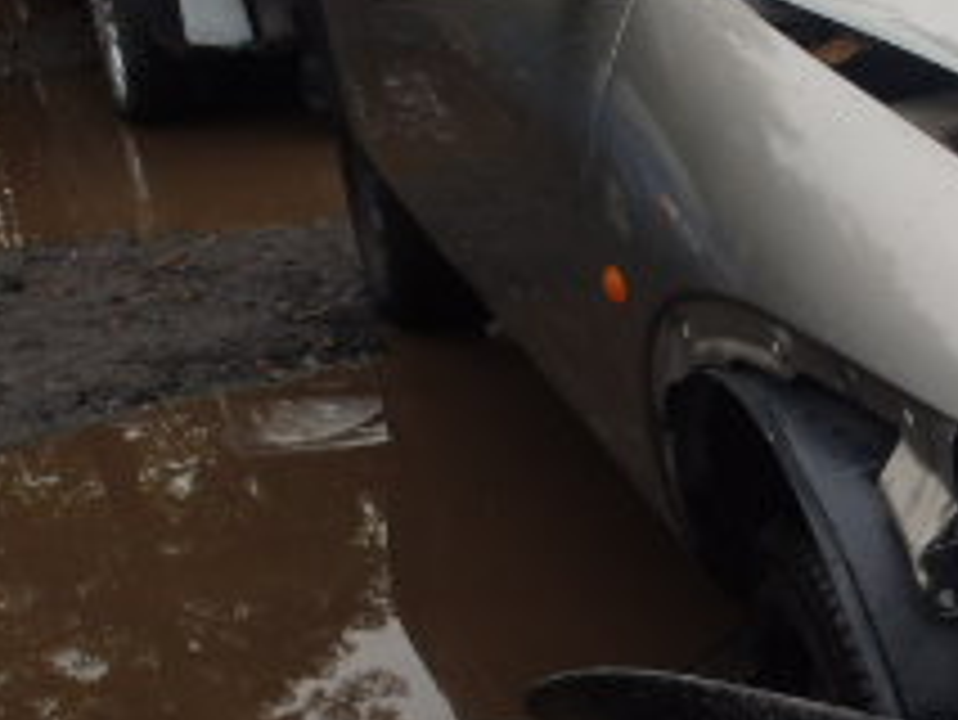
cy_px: 374
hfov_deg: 21.4
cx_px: 1192
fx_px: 2326
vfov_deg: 17.6
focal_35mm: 84
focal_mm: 5
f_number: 3.9
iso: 125
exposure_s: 1/125
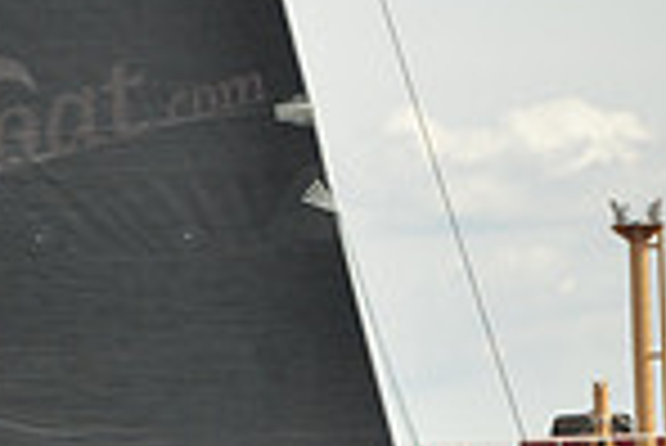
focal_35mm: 547
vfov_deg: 2.5
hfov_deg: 3.7
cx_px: -598
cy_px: 448
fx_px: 10129
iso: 200
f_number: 4.5
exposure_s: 1/1250
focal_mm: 140
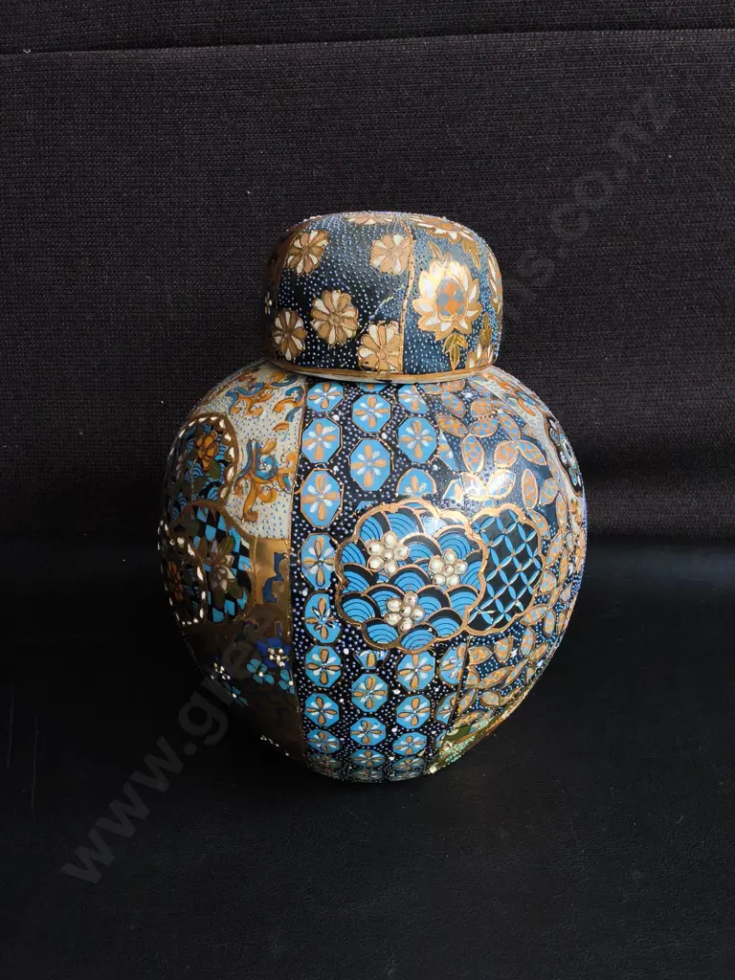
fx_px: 764
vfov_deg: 65.3
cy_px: 490
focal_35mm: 27
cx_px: 368
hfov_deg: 51.4
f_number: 2
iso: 100
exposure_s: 1/100
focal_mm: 2.87
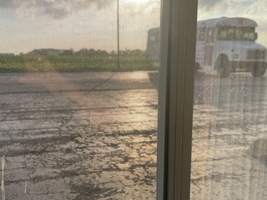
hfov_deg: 42.9
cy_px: 126
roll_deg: +0.1
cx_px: 120
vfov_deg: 32.7
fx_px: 339
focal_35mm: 44
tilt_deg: -10.6
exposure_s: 1/2212
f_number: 1.6
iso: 32
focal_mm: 4.2
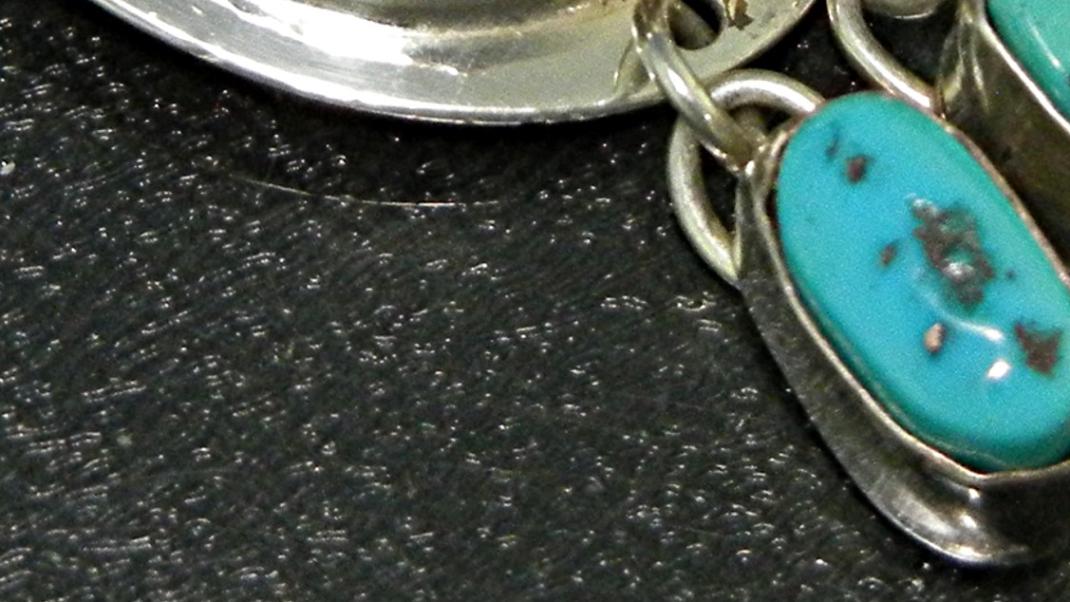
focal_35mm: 174
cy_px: -364
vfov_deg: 6.9
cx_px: 730
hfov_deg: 12.4
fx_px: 4937
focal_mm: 8.1
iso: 528
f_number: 7.6
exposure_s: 1/30
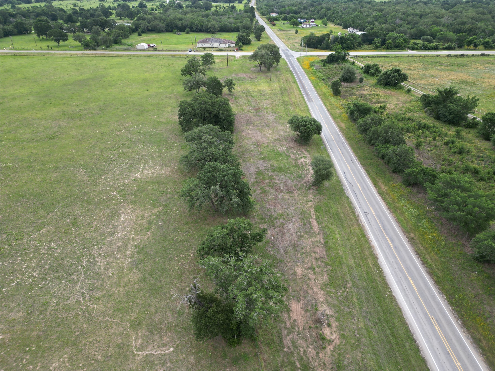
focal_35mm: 24
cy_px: 186
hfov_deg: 71.6
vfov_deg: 56.8
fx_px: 343
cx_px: 248
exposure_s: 1/400
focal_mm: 6.72
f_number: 1.7
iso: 100
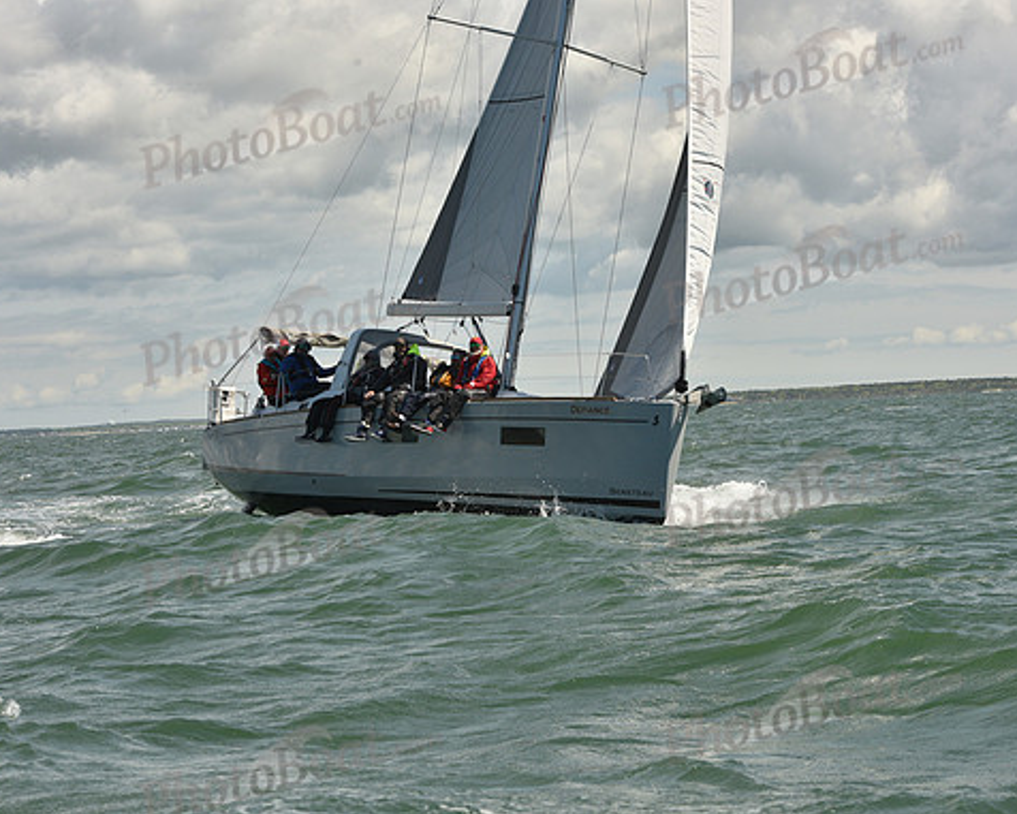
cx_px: 553
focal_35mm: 112
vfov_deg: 13.8
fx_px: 3372
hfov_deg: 17.1
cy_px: 411
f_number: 11
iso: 320
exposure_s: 1/800
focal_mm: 98
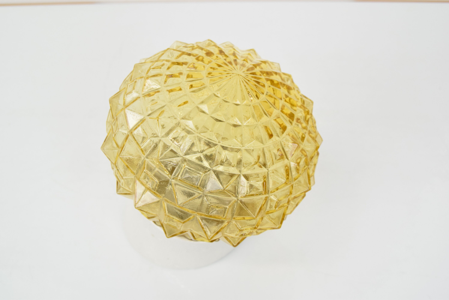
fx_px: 449
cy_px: 150
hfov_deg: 53.1
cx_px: 224
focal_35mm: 36
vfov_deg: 36.9
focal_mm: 24
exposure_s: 1/200
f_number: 7.1
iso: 1600
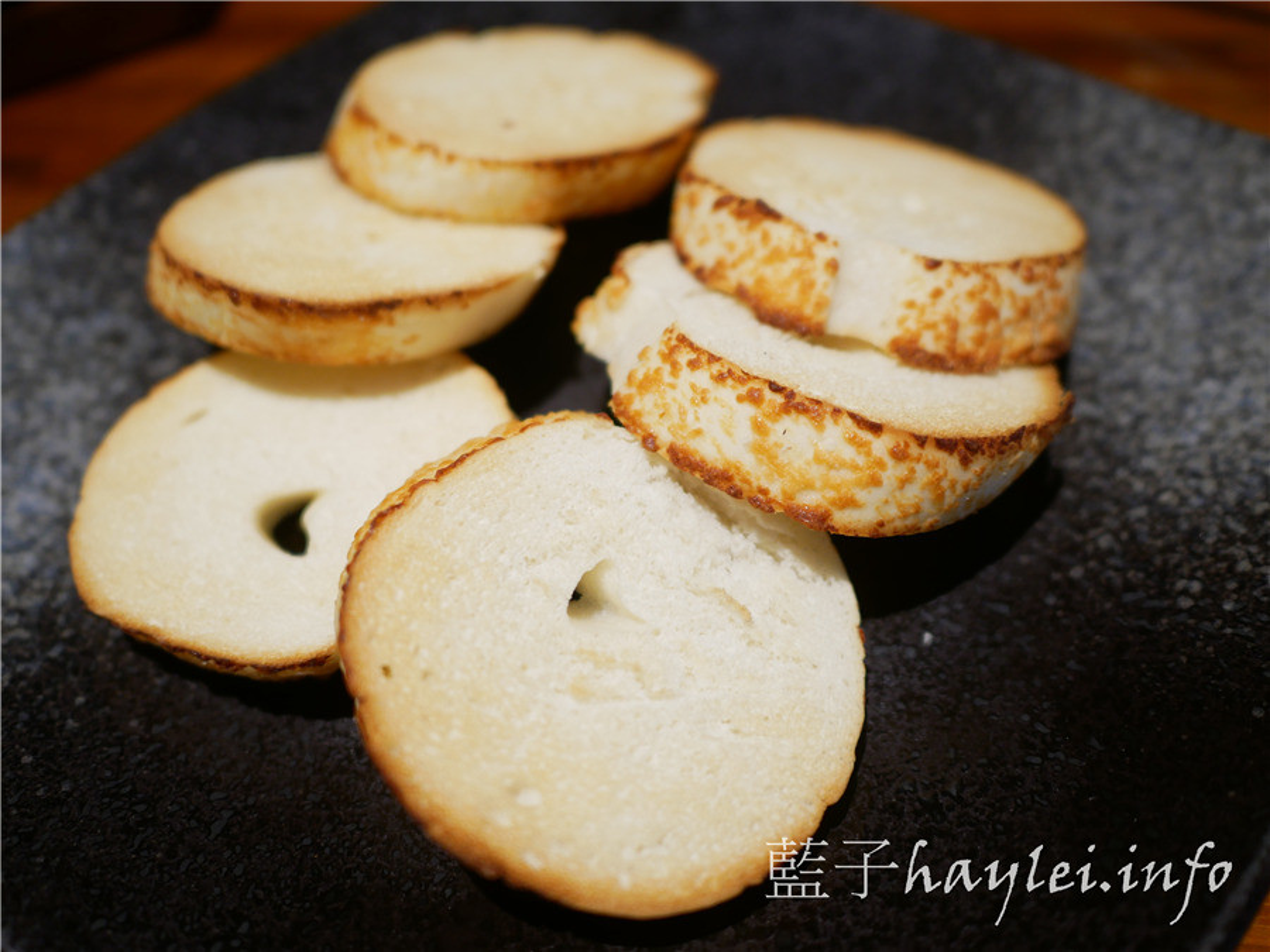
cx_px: 635
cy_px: 476
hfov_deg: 60.0
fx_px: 1101
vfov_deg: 46.8
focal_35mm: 30
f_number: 1.7
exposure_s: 1/60
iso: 250
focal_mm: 15
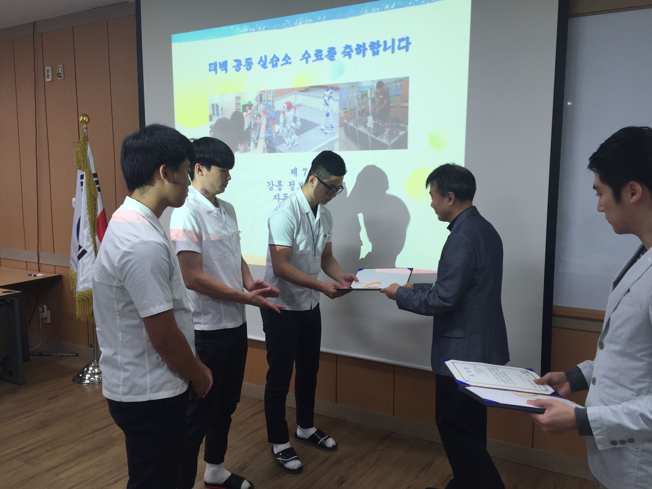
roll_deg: -1.0
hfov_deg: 61.7
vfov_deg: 48.2
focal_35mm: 29
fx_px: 546
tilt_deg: -7.0
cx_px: 326
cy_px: 244
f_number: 2.2
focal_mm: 4.15
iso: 40
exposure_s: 1/60
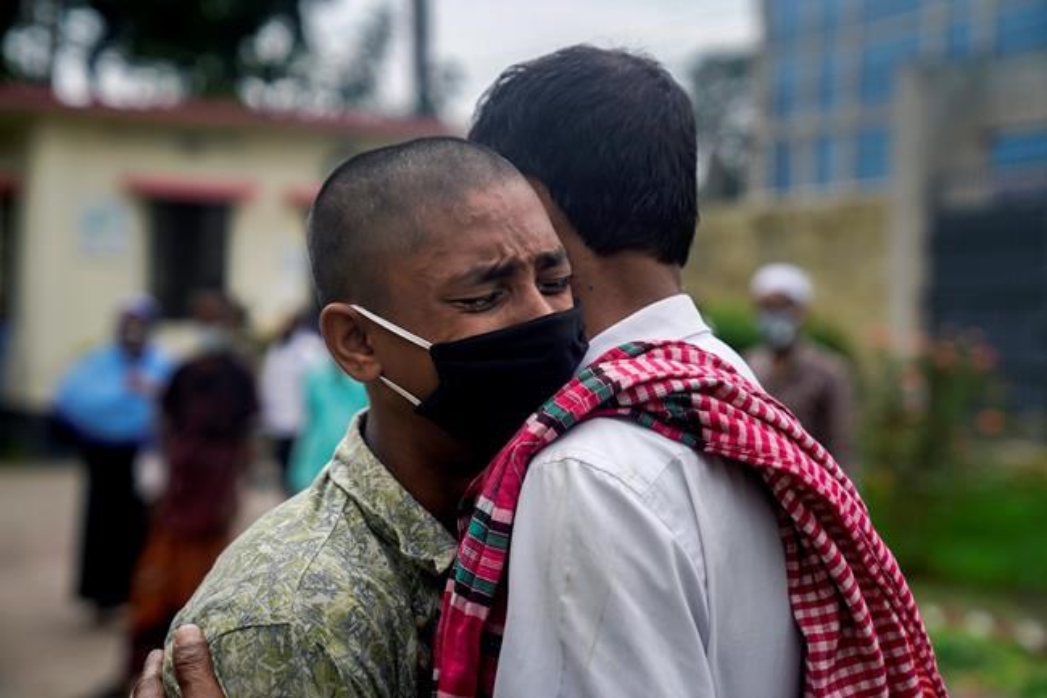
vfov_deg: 19.4
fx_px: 2035
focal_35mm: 70
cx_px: 524
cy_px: 349
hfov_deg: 28.9
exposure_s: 1/1000
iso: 200
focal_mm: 70
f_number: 3.5
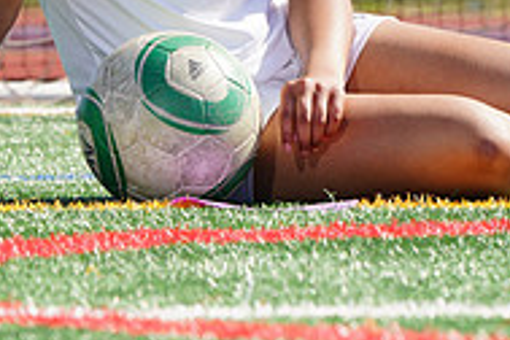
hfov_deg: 2.7
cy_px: -154
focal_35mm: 759
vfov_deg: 1.8
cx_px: 254
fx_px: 10752
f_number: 11
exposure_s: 1/250
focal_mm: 247
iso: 200
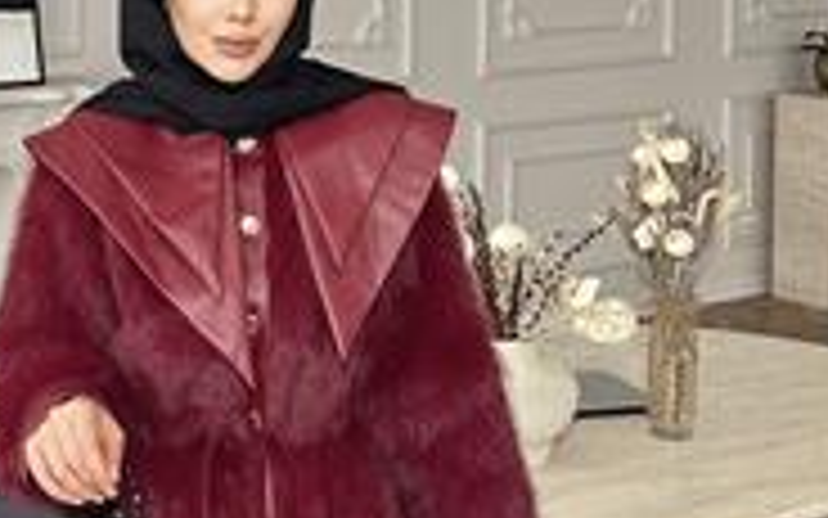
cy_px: 273
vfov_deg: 22.7
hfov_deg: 34.9
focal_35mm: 57
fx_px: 1286
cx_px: 202
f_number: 1.78
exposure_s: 1/105
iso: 250
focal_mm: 6.86
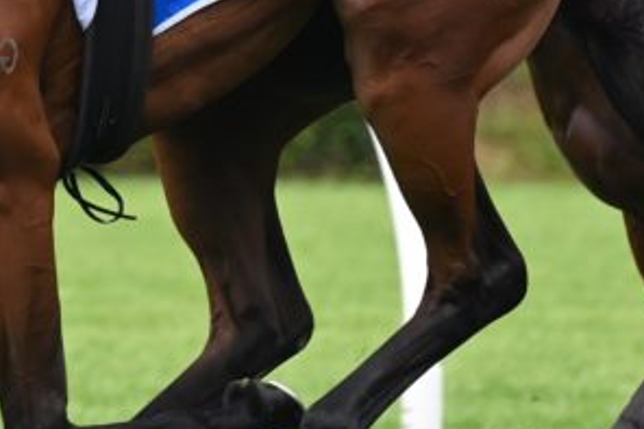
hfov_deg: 1.8
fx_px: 21043
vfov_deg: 1.2
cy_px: -71
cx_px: 65
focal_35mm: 1177
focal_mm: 340
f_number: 5.6
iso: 900
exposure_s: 1/1600
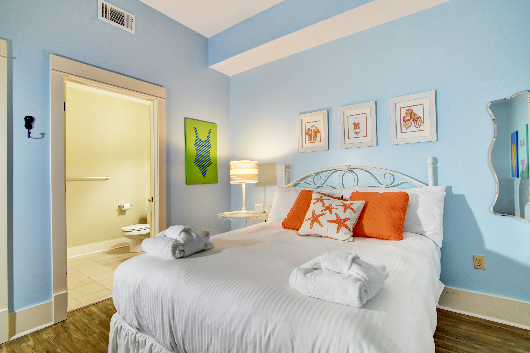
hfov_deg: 95.0
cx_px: 265
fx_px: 243
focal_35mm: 16
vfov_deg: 72.0
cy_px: 176
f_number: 8
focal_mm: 11
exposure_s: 1/8
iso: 1250
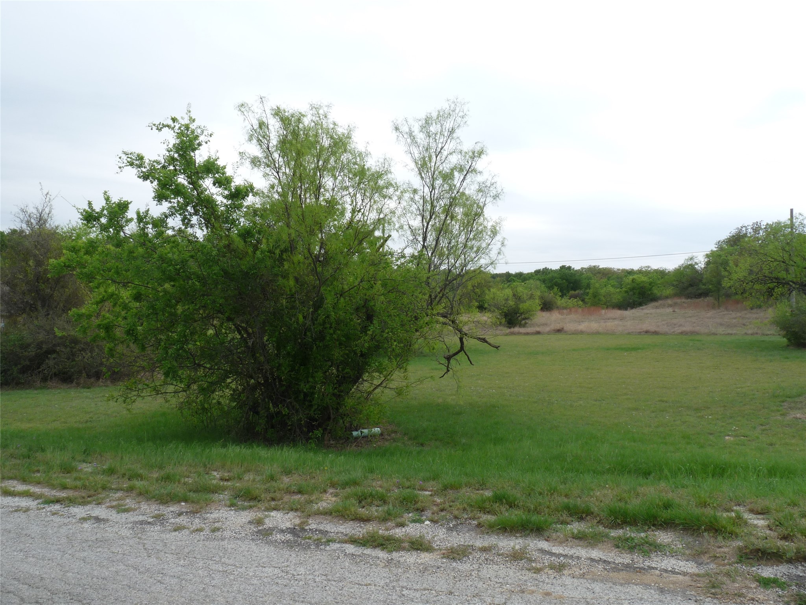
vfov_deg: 51.4
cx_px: 403
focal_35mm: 27
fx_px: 629
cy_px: 302
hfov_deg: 65.3
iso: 100
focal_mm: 4.8
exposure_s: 1/250
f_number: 5.6
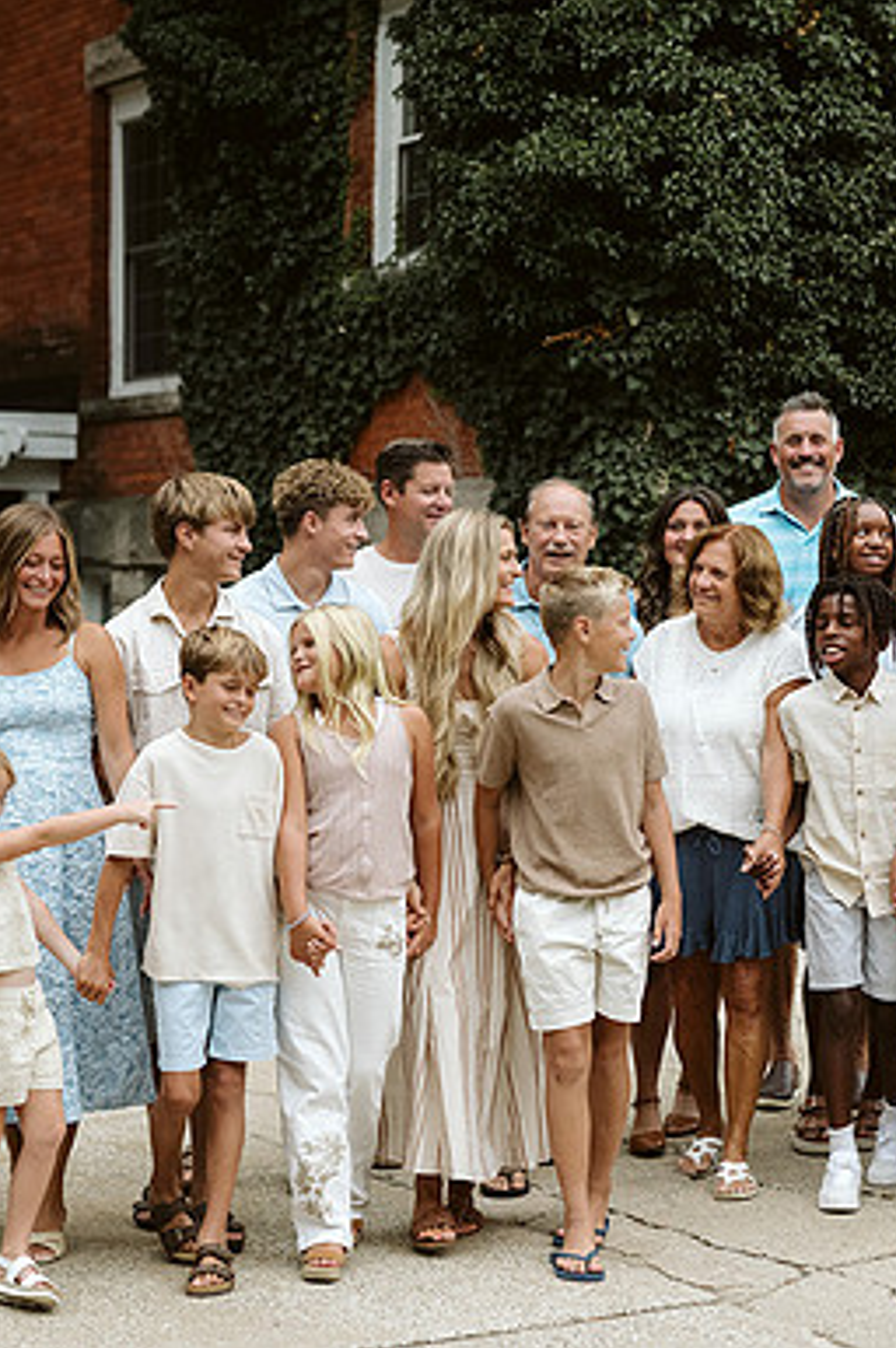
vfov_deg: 24.2
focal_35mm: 84
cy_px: 738
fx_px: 3141
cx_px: 613
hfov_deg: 16.2
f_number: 2.8
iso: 1000
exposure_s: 1/640
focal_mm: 50
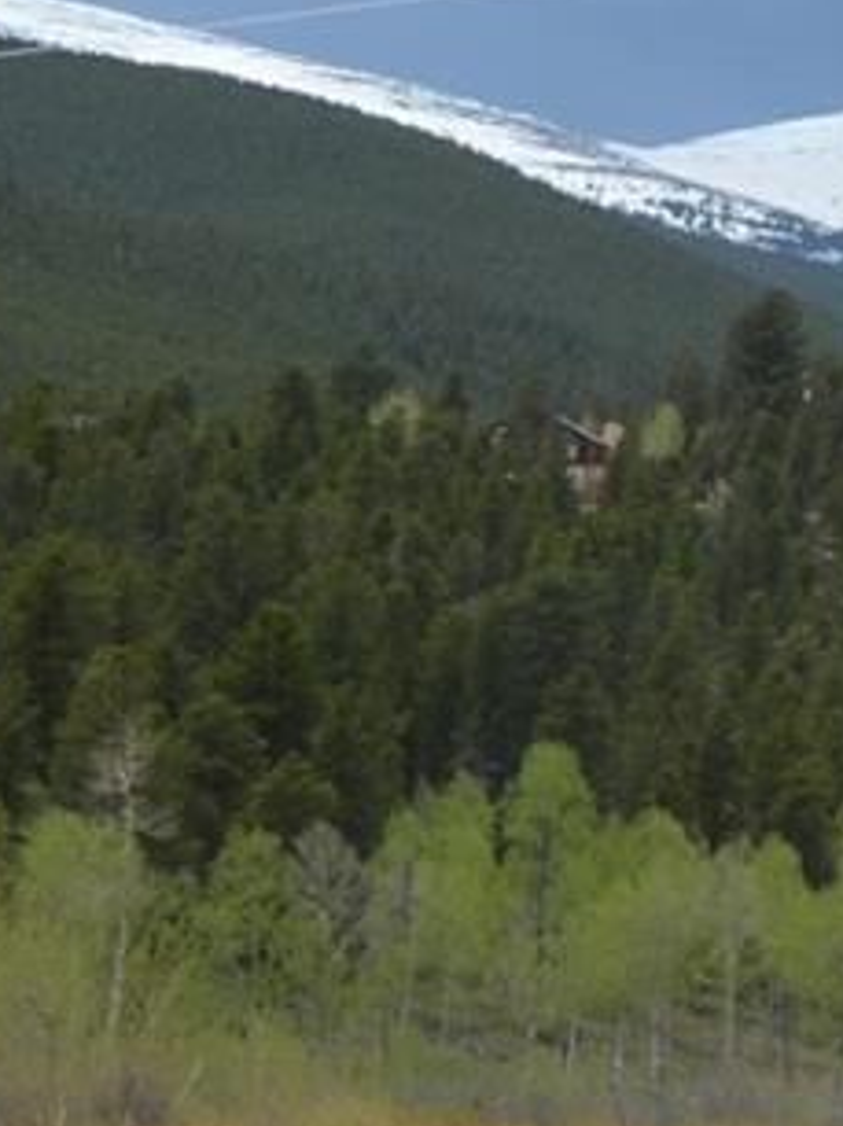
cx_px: 2658
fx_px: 7349
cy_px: 867
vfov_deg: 8.8
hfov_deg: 6.0
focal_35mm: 226
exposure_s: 1/320
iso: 200
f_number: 9
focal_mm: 30
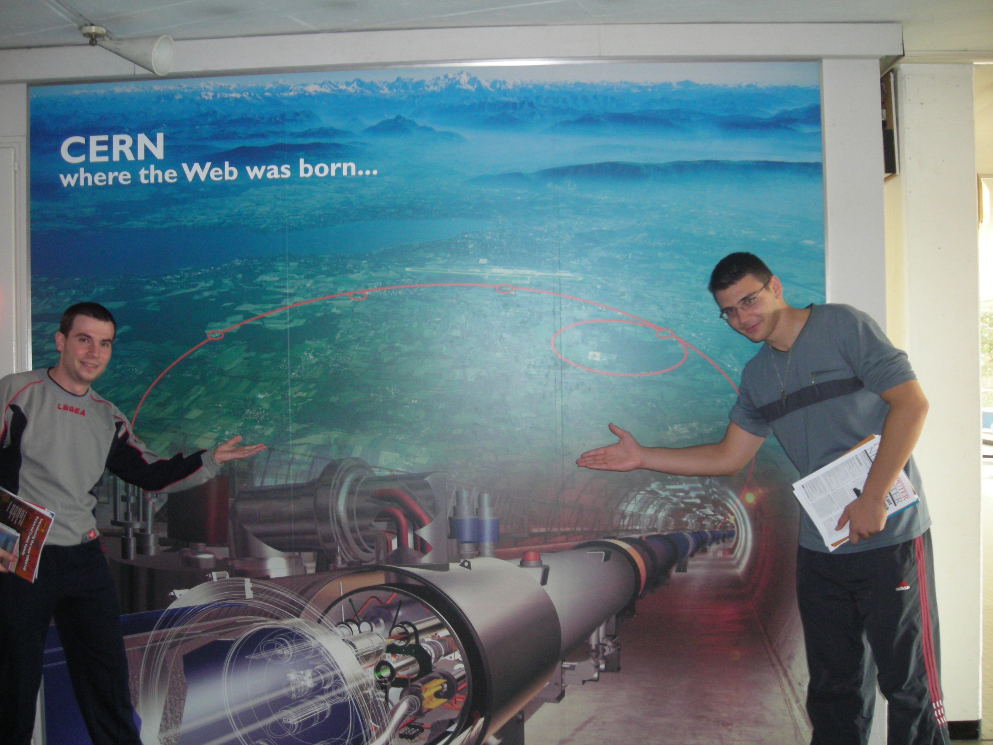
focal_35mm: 38
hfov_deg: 49.0
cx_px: 496
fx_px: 1090
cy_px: 372
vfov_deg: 37.7
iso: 221
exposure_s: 1/60
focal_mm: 6.3
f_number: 3.2
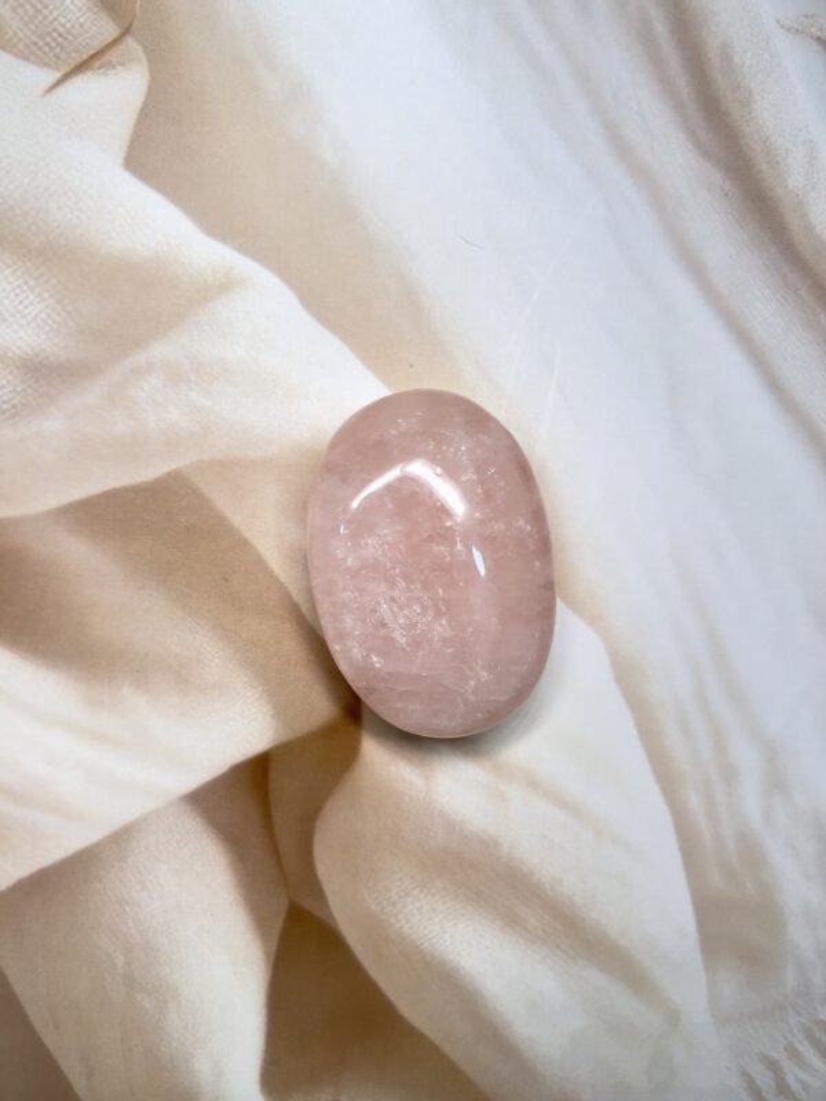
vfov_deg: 67.3
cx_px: 413
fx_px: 827
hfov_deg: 53.1
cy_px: 550
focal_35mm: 26
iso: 40
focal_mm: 5.7
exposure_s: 1/209
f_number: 1.5
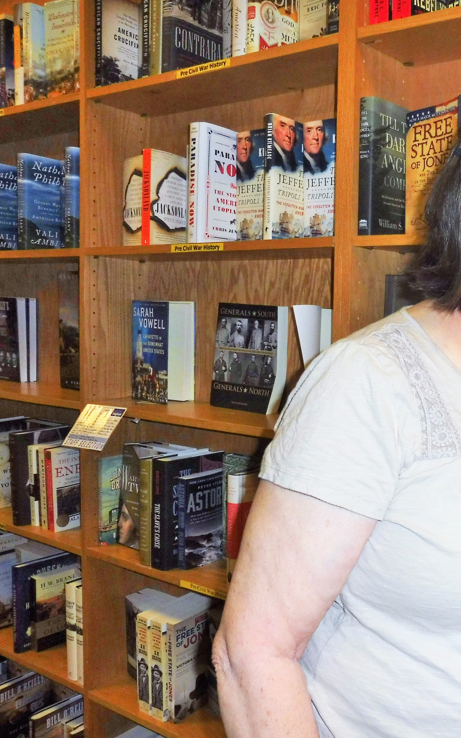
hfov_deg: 34.0
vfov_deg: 56.7
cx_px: 462
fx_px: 683
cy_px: 369
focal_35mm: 34
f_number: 4
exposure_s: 1/60
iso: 200
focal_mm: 4.3
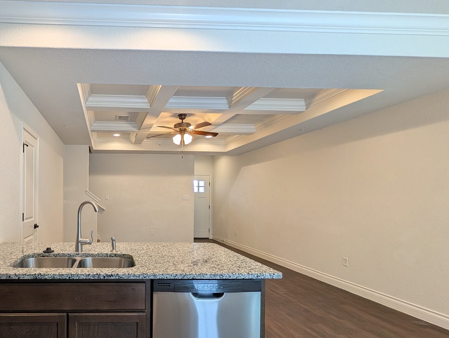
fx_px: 247
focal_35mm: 19
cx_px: 115
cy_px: 200
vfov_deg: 68.2
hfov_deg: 78.5
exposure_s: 1/60
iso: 86
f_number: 1.7
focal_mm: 2.02
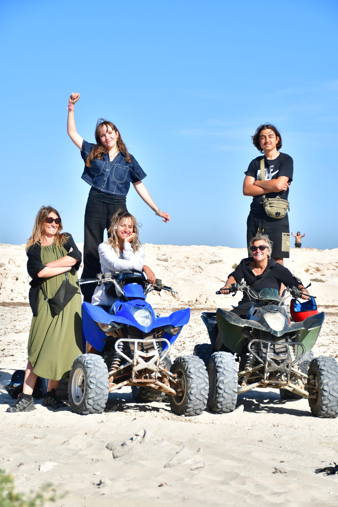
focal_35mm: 84
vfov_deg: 24.2
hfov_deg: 16.3
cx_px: 169
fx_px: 1183
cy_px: 254
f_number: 4.8
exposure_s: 1/800
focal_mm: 56
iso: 100
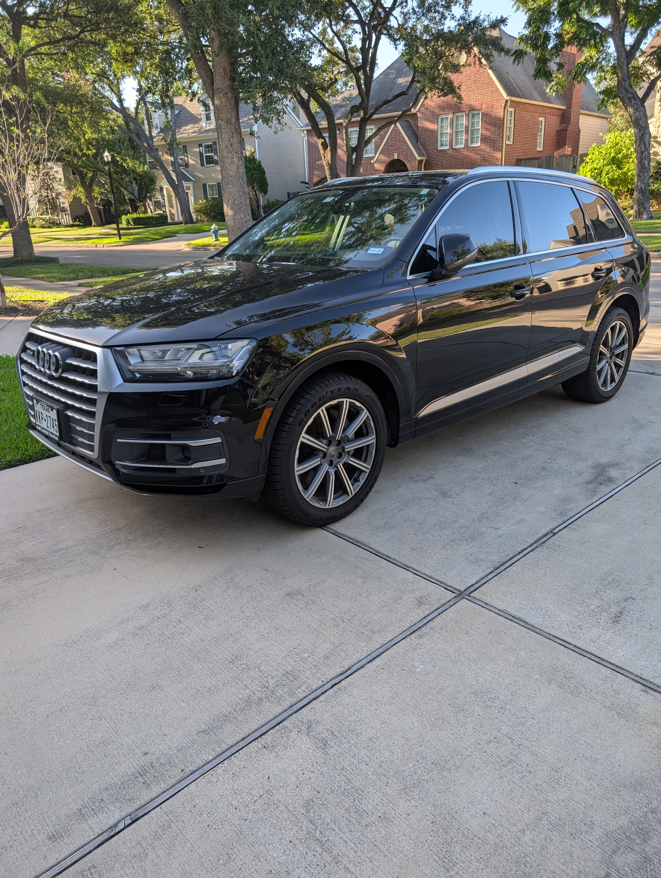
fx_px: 610
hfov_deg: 56.9
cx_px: 330
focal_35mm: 24
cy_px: 439
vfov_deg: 71.5
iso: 23
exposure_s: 1/251
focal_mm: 6.9
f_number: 1.68
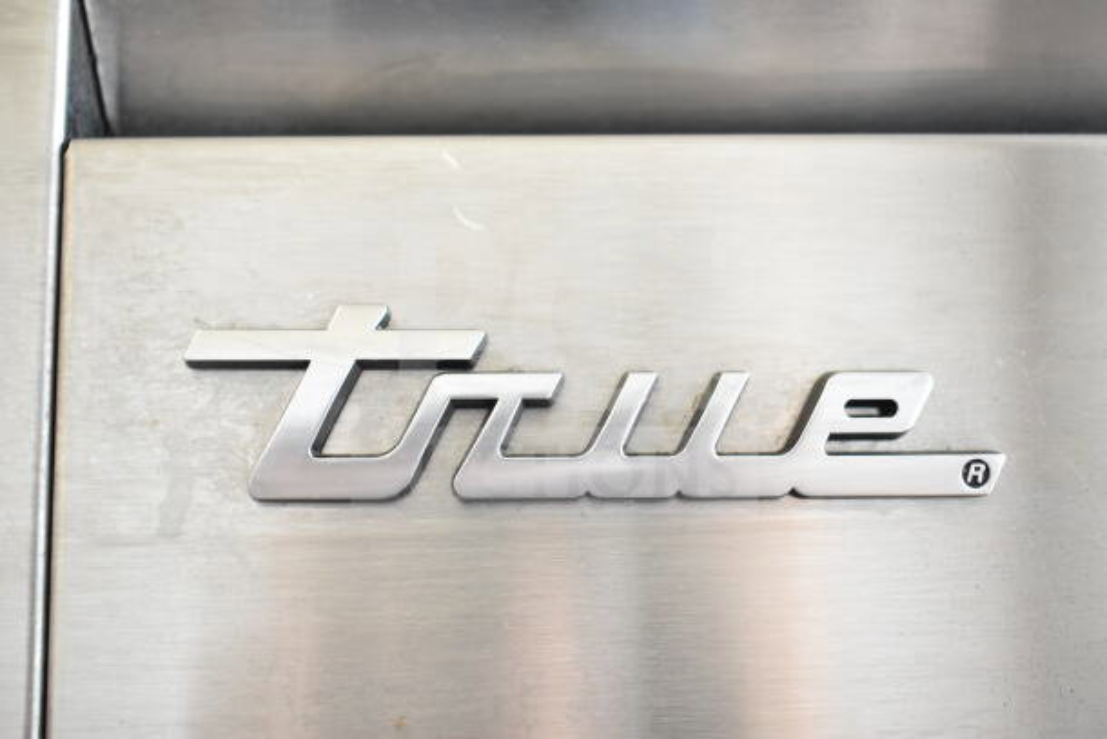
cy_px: 370
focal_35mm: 45
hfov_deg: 43.6
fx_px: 1384
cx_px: 554
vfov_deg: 29.9
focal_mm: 30
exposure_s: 1/80
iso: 1600
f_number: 4.5
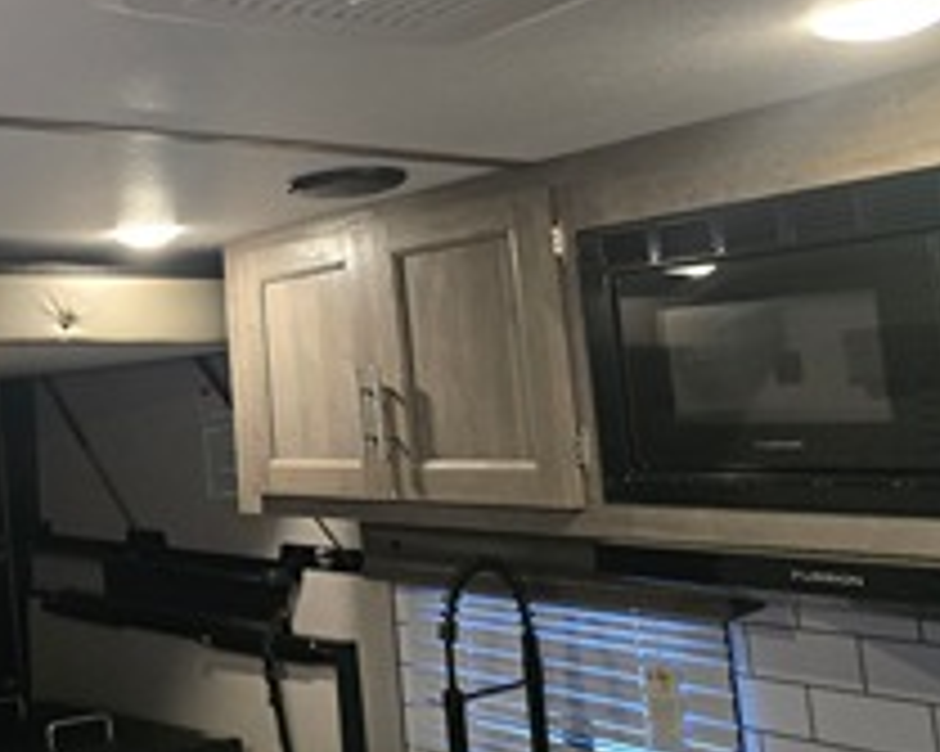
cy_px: 243
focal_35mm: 43
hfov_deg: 39.0
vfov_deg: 34.5
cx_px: 45
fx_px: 1196
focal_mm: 6.3
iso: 800
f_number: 1.7
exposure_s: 1/120
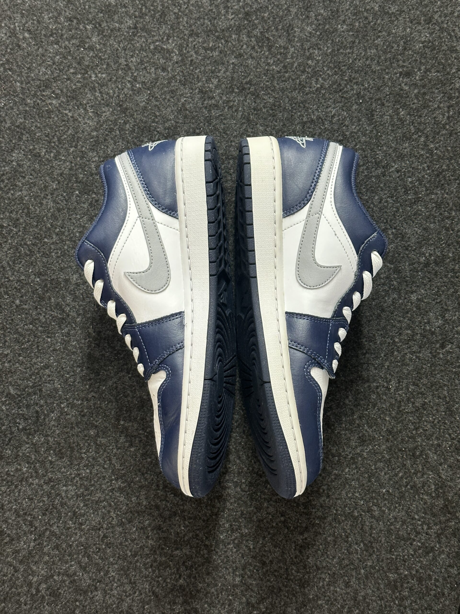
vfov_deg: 39.7
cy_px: 307
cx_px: 230
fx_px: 850
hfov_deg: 30.3
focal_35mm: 48
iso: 200
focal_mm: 6.86
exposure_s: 1/33
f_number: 1.78
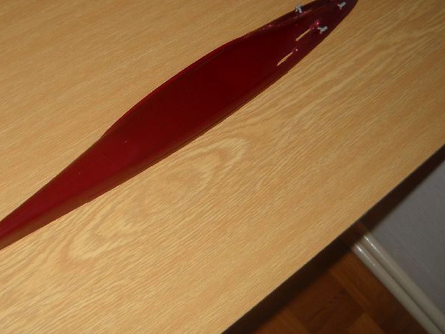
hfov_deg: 35.4
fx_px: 695
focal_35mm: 54
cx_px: 172
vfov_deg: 27.1
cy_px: 154
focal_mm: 6.72
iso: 64
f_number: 3.1
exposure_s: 1/30
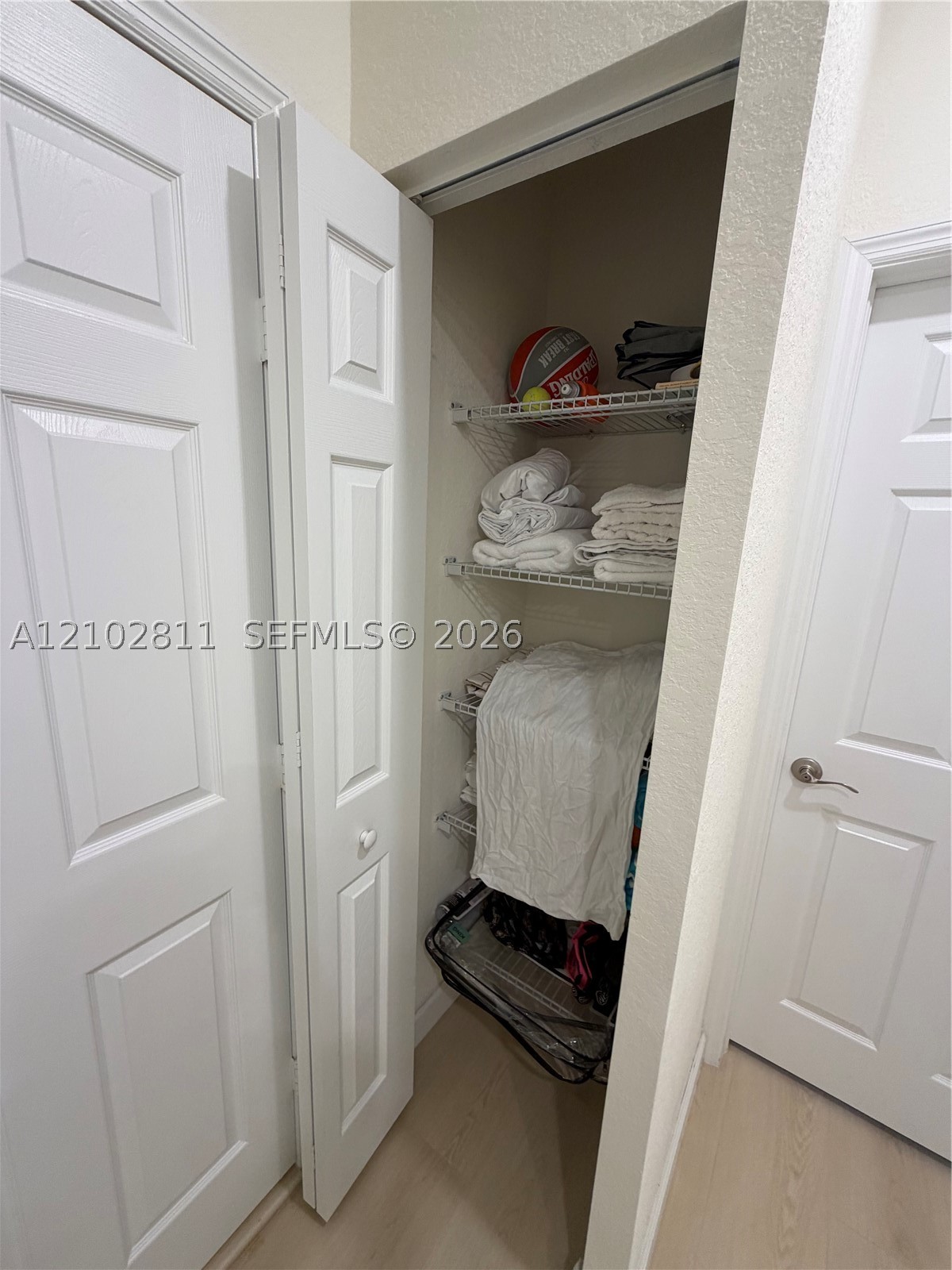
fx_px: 513
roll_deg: -2.5
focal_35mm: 14
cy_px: 635
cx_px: 476
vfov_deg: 102.1
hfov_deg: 85.7
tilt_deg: -12.5
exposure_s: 1/60
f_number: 2.2
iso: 160
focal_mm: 2.22
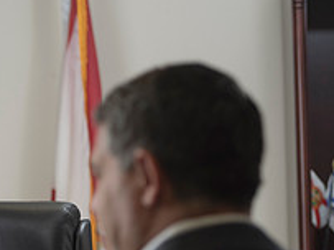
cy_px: 302
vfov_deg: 4.9
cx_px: -92
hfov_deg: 6.5
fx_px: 2912
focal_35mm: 302
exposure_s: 1/200
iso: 125
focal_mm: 98
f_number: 3.5
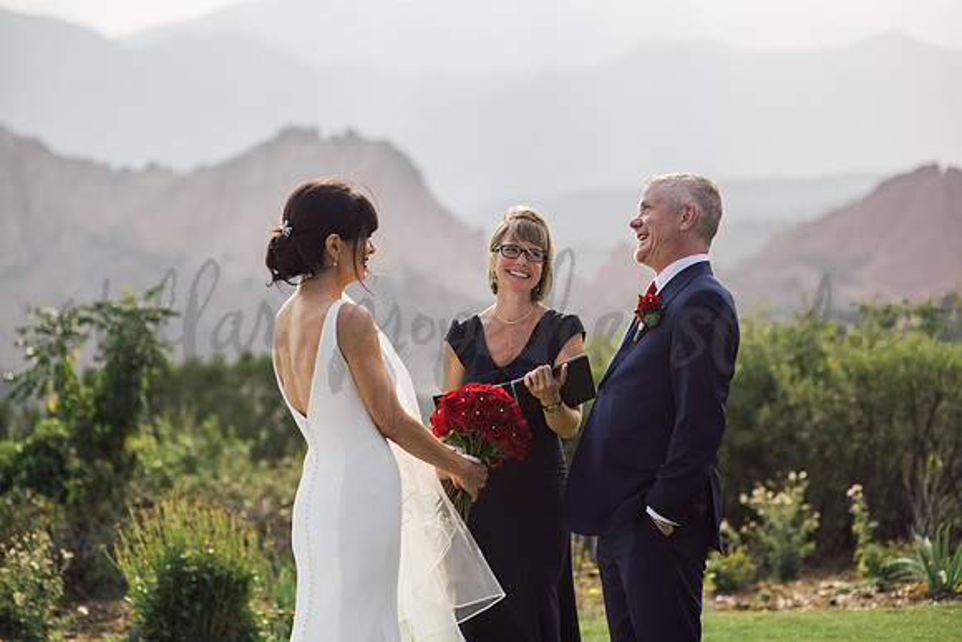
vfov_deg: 15.7
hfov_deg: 23.3
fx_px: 2331
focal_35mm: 87
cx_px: 481
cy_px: 321
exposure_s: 1/1600
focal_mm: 85
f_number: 2.5
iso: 160
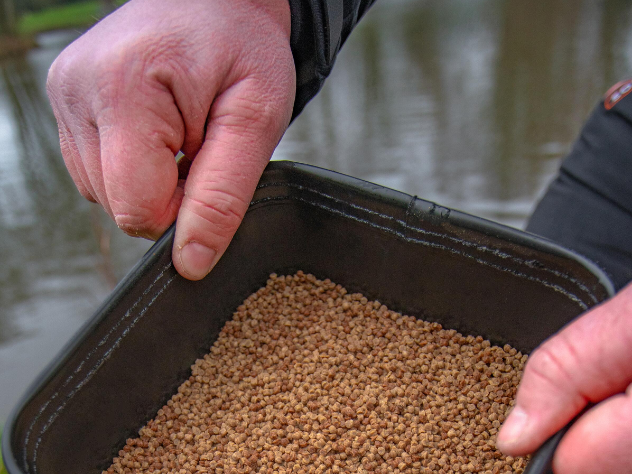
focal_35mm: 37
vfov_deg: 33.5
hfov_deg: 50.1
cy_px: 527
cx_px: 319
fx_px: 676
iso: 800
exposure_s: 1/250
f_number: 4
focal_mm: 23
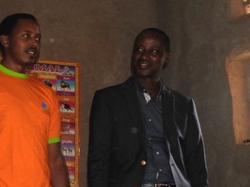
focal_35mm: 69
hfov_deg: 25.9
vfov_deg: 21.3
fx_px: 498
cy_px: 74
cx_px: -28
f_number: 3.3
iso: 200
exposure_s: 1/30
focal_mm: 4.3
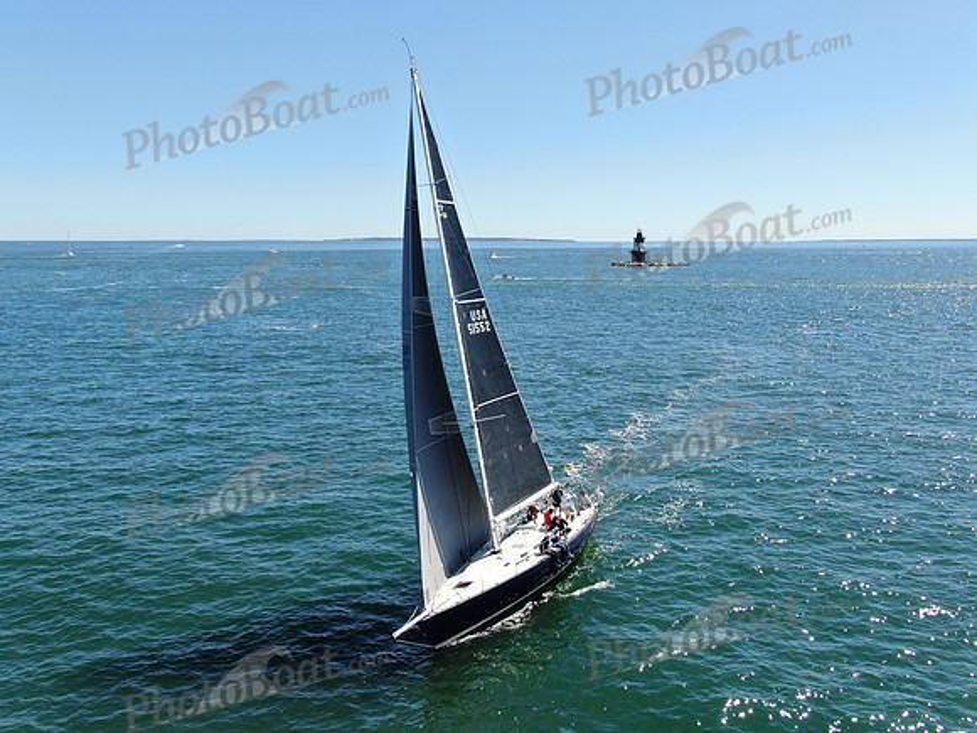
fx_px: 847
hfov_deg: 60.0
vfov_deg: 46.8
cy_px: 366
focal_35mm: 30
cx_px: 488
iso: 100
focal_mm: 5.22
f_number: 3.1
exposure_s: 1/1000
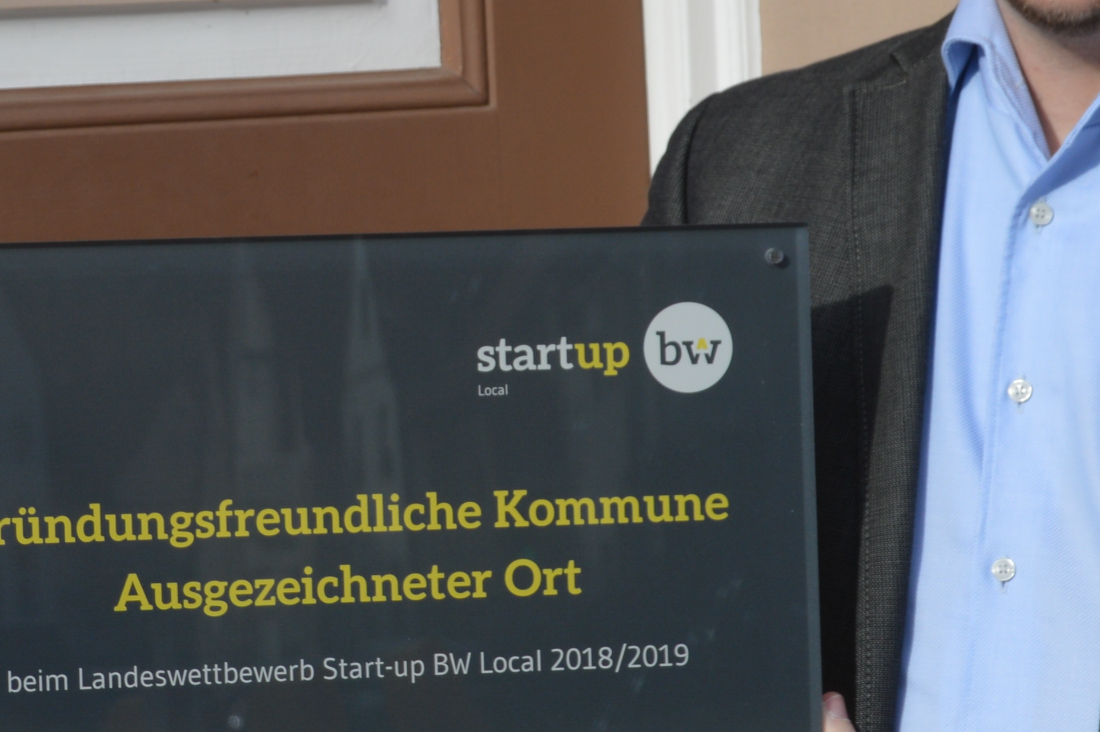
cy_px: 426
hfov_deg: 11.6
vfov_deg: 7.7
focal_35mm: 178
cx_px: 473
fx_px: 5435
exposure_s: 1/250
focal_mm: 38
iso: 100
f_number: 8
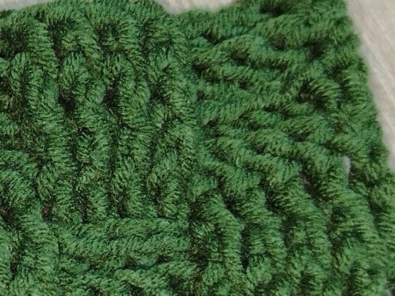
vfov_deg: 15.7
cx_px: 16
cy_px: 207
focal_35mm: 94
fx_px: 1072
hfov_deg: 20.3
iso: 200
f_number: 1.75
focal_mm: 5.25
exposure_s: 1/50
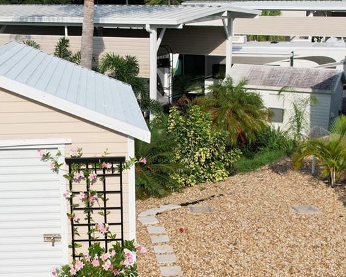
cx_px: 114
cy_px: 166
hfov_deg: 30.7
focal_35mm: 61
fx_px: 625
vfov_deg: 24.9
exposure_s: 1/3000
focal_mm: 8.38
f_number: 2.8
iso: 150
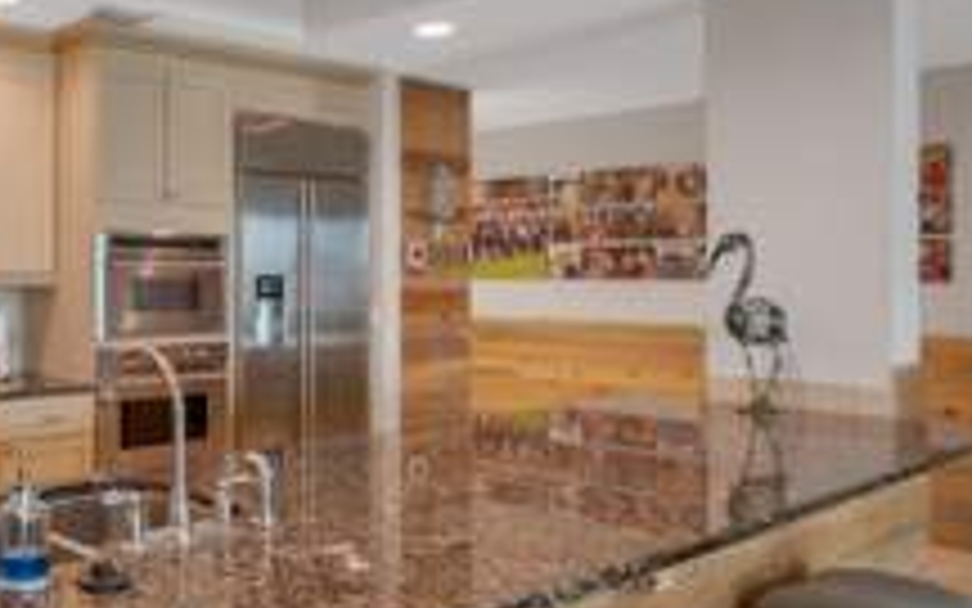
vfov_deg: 37.1
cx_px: 153
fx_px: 901
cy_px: 234
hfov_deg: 51.9
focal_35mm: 34
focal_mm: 10
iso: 320
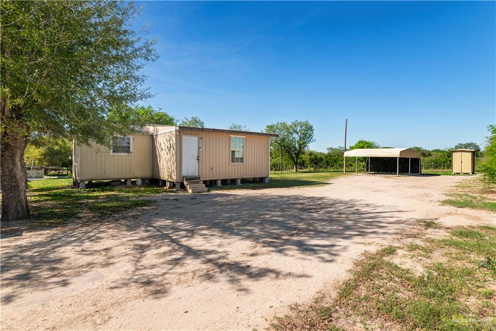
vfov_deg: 73.8
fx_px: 220
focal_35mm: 16
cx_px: 248
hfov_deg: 96.7
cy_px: 166
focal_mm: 16
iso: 320
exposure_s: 1/1250
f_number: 7.1
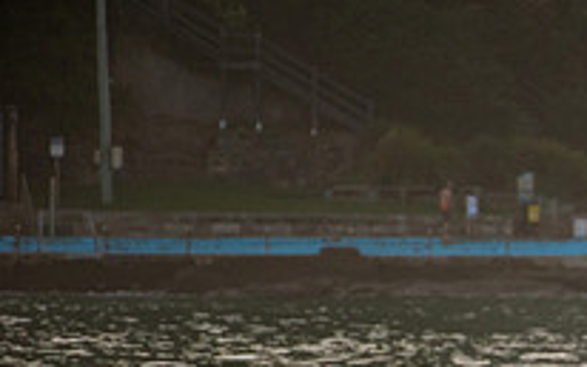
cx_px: 795
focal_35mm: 1434
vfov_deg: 0.9
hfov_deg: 1.5
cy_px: 542
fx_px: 22953
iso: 720
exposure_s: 1/800
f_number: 5.6
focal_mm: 500
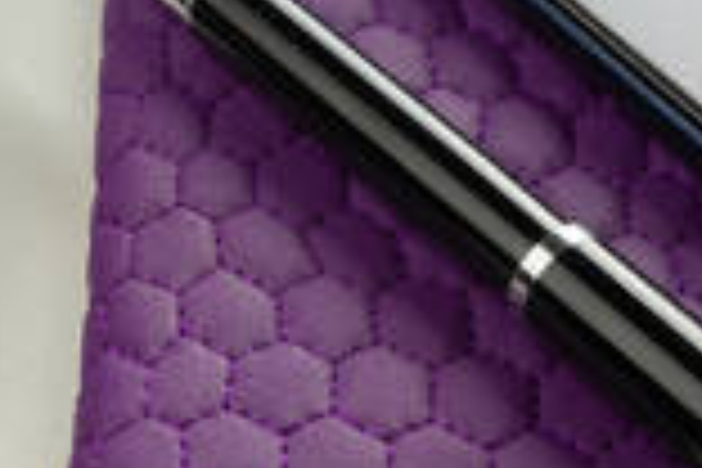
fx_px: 2808
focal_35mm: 144
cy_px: 122
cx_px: 112
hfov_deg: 14.2
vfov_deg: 9.5
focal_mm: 50
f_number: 9
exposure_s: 1/80
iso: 100
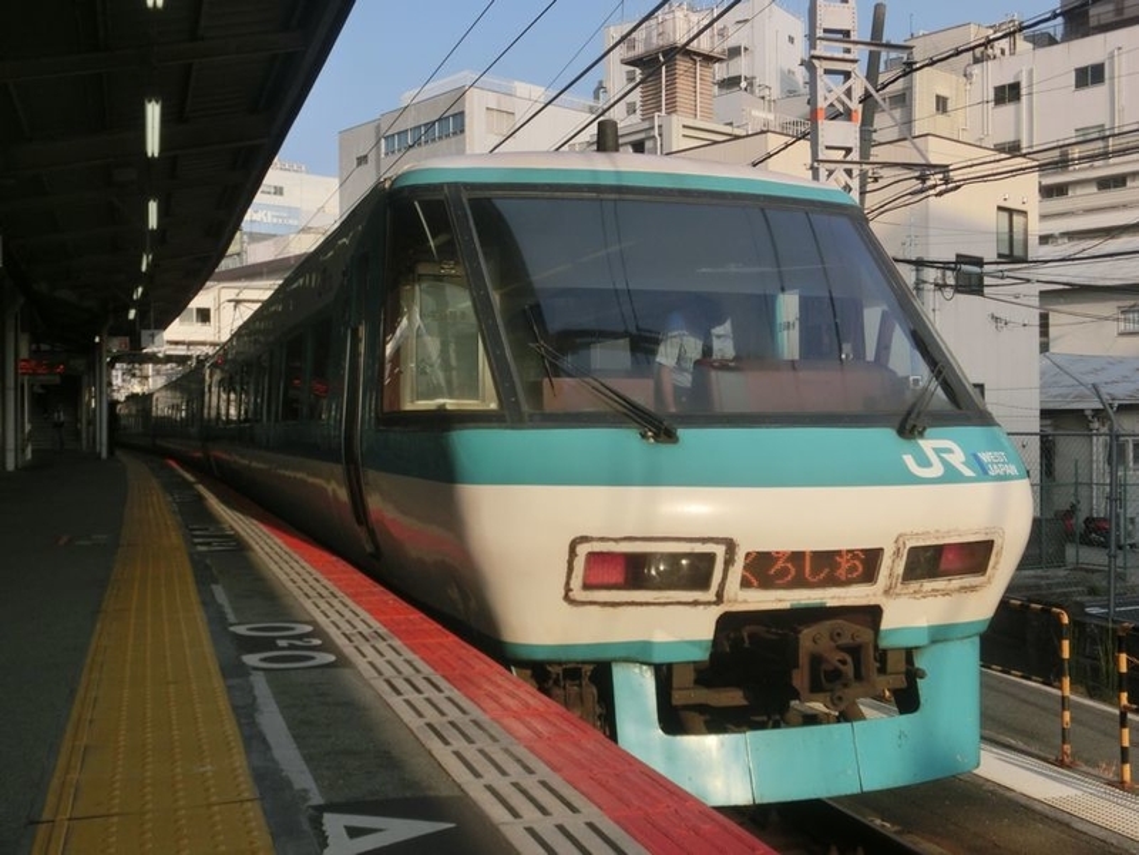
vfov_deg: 37.7
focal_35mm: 38
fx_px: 1250
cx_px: 570
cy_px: 428
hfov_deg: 49.0
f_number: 3.9
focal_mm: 6.67
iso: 80
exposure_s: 1/1000
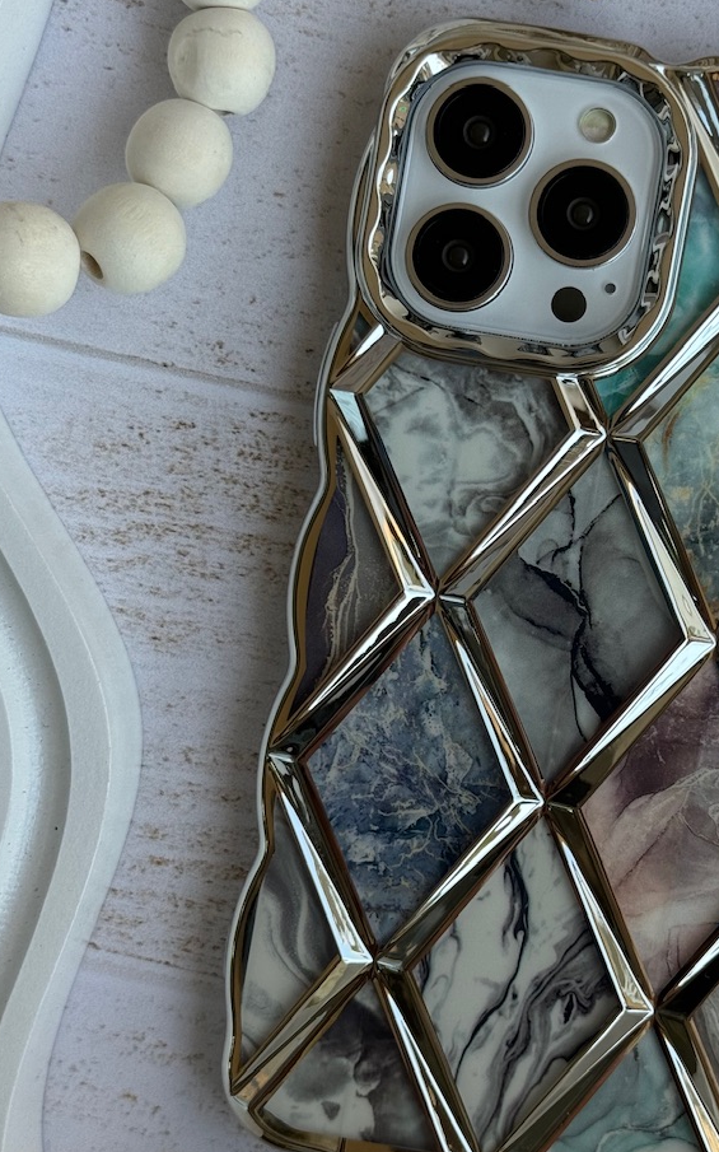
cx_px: 513
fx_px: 2259
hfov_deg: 18.0
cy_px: 545
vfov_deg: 28.6
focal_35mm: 72
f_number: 1.78
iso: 64
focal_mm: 6.76
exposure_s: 1/715
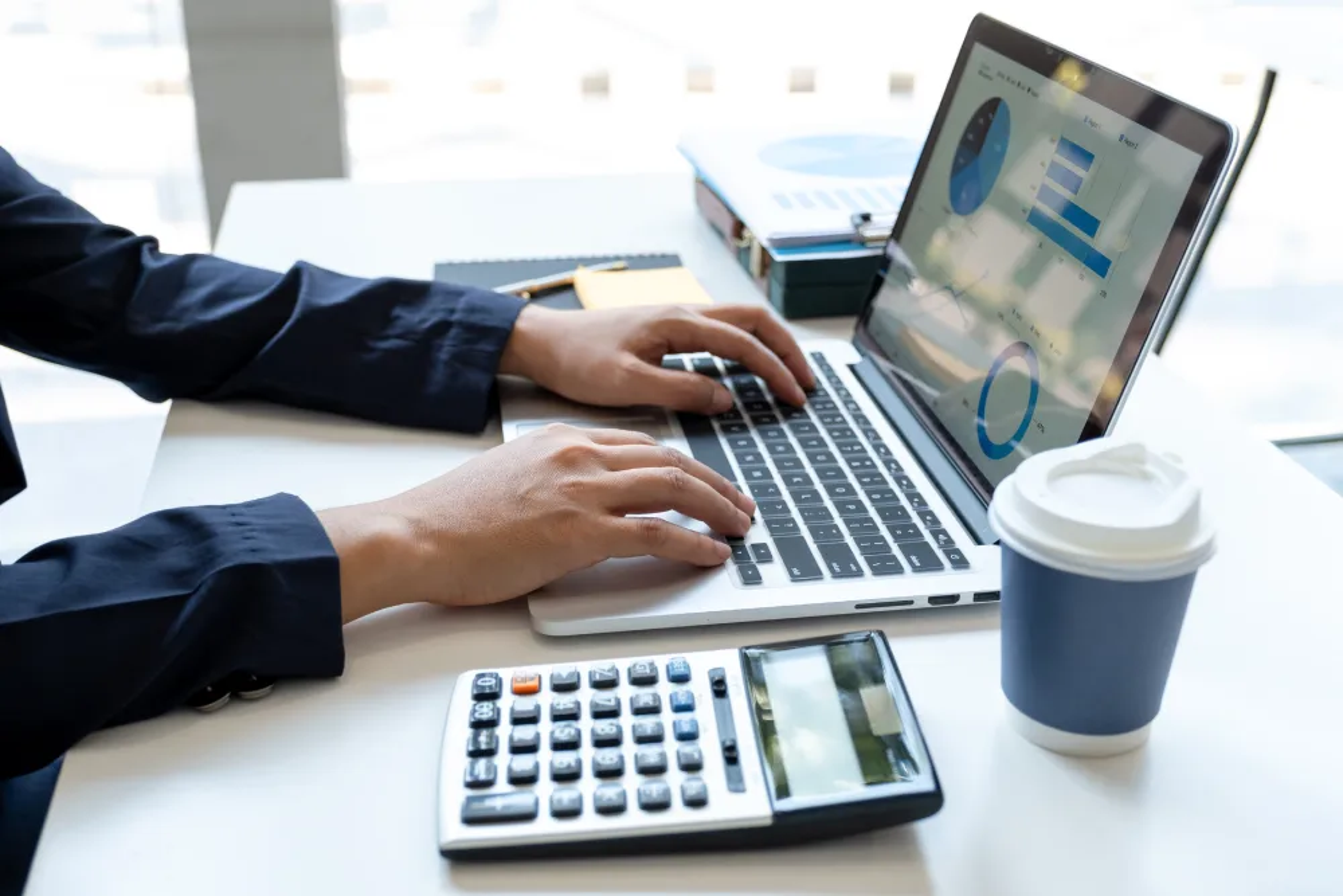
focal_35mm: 37
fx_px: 1380
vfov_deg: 36.0
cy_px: 448
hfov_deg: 51.9
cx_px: 672
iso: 250
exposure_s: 1/100
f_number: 2.8
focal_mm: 24.9
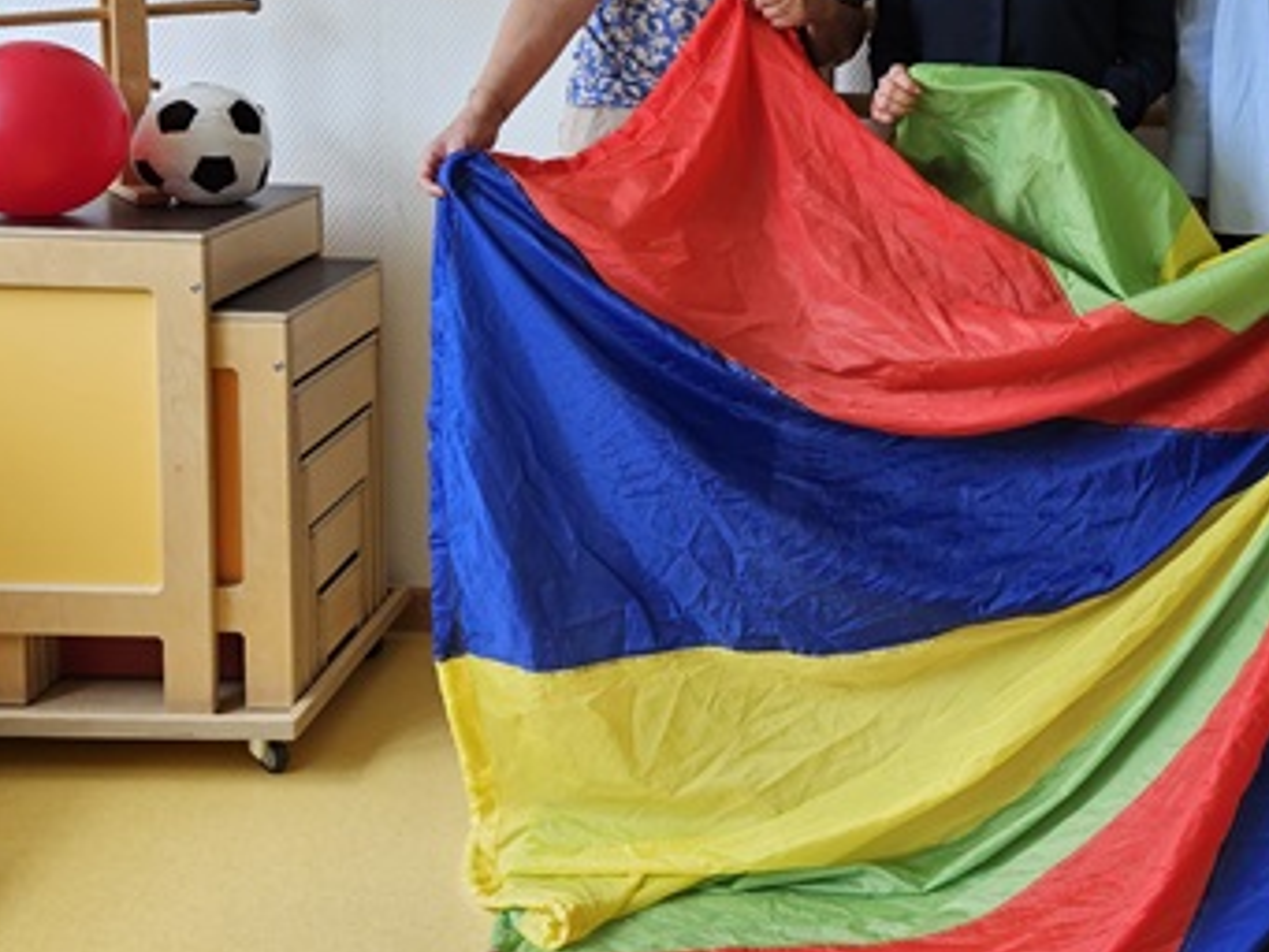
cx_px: 968
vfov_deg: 26.7
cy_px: 227
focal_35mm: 54
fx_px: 1980
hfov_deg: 34.7
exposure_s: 1/180
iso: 40
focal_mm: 5.4
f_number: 1.8
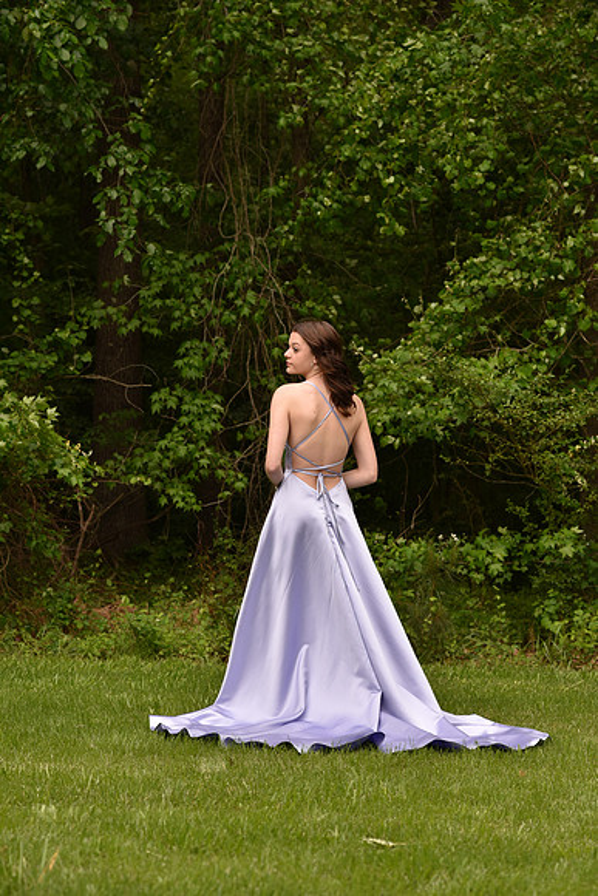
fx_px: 2116
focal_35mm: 85
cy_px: 448
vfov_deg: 23.9
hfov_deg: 16.1
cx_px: 299
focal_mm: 85
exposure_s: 1/320
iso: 200
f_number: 6.3
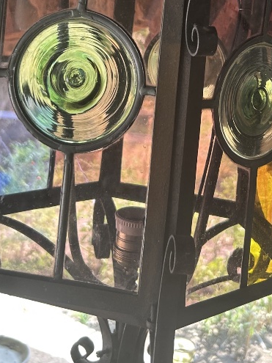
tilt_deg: +0.7
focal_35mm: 63
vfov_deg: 29.0
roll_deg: -4.4
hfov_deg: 23.2
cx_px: 174
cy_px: 11
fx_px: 660
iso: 64
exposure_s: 1/121
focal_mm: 5.7
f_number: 1.5
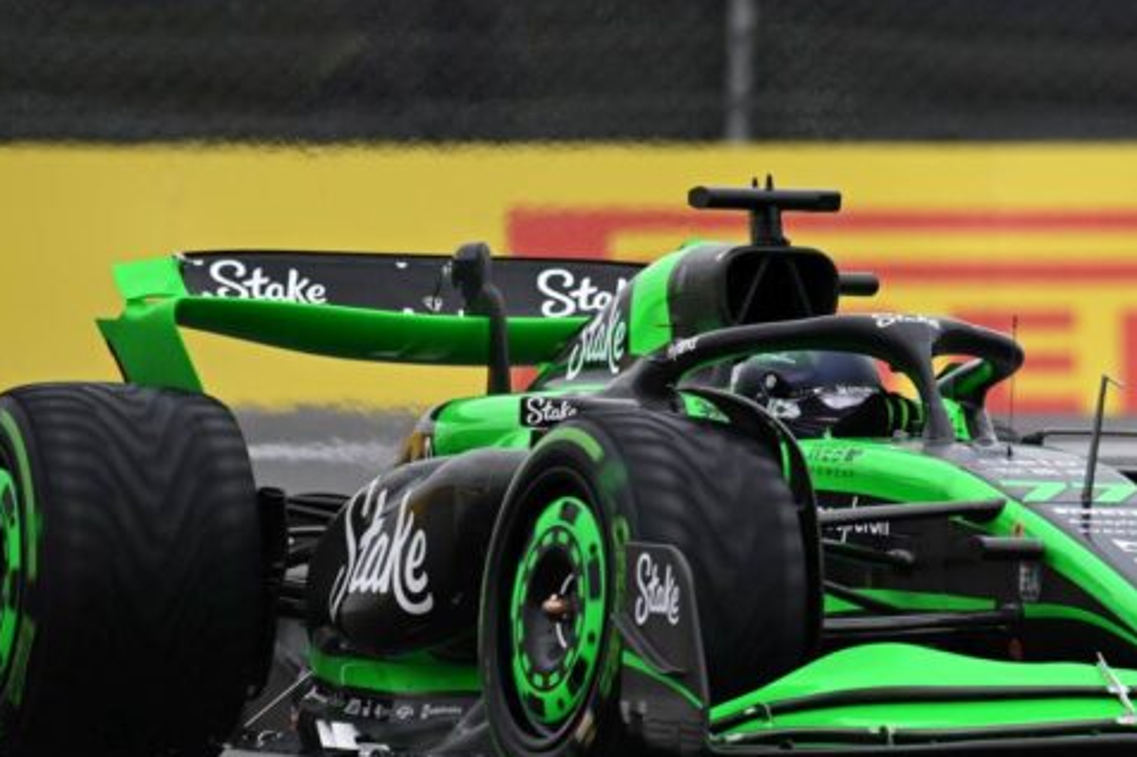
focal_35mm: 983
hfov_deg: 2.1
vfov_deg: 1.4
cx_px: 1008
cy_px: 413
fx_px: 31034
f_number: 4.5
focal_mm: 400
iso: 200
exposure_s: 1/800
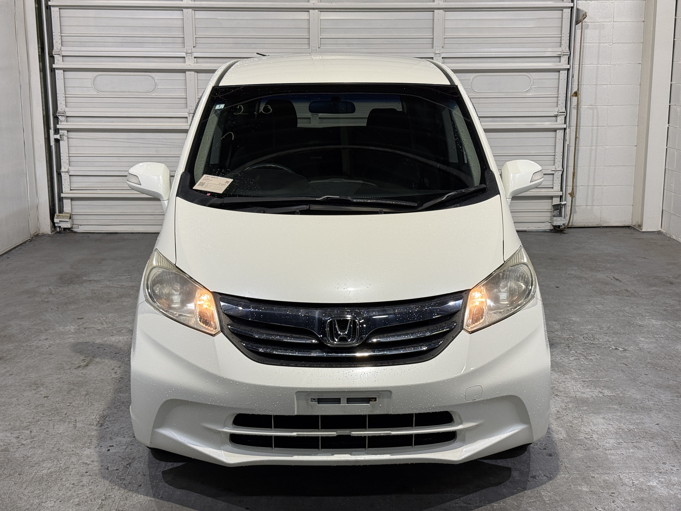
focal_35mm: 48
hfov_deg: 39.7
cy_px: 256
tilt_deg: -10.7
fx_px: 944
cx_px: 340
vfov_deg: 30.3
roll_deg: +0.0
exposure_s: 1/60
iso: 64
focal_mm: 6.76
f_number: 1.78
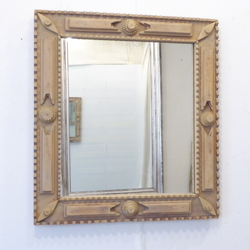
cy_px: 124
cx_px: 129
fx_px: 539
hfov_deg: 26.1
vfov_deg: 26.1
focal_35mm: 66
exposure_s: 1/20
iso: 400
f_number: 4.1
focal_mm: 9
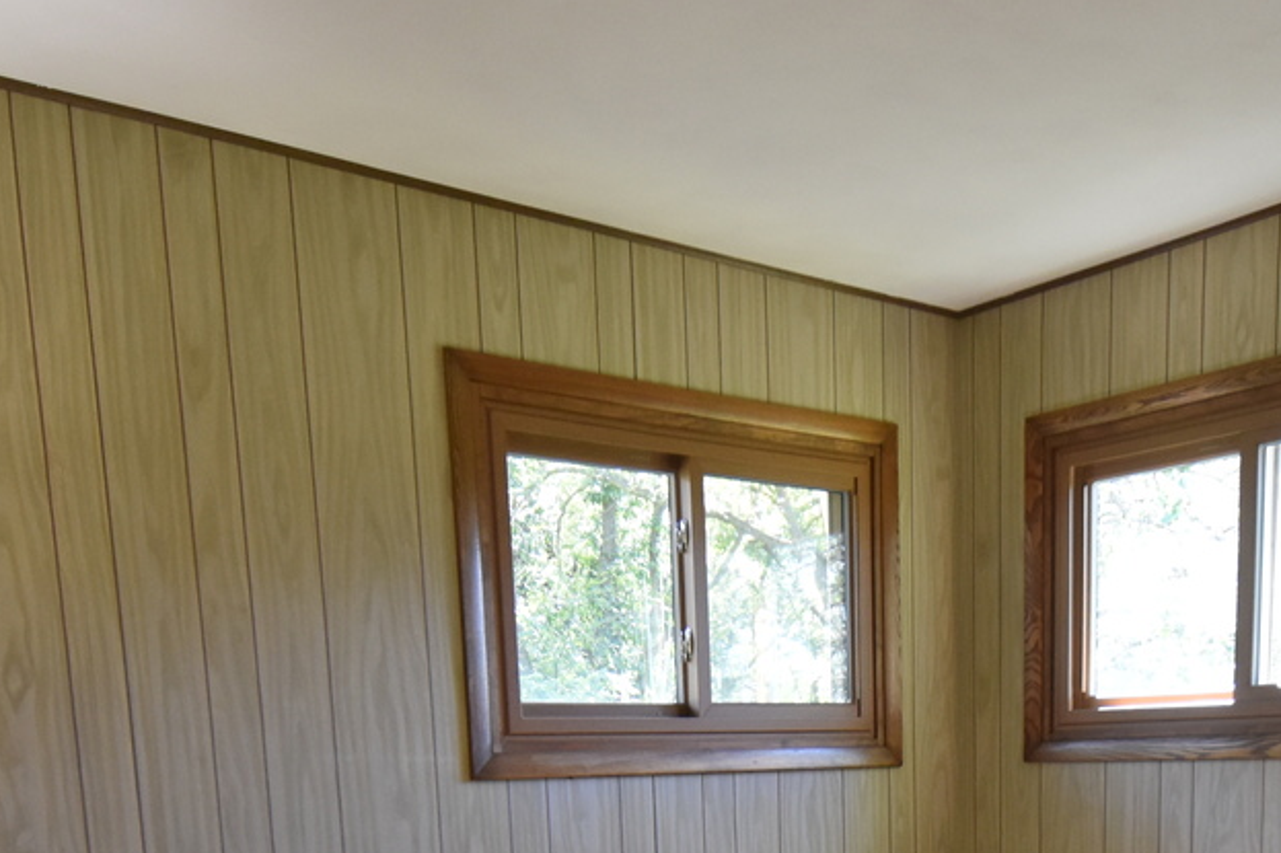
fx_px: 1387
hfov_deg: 49.1
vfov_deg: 29.4
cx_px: 796
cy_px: 1024
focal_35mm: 39
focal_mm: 10
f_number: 4.5
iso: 1100
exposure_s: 1/60
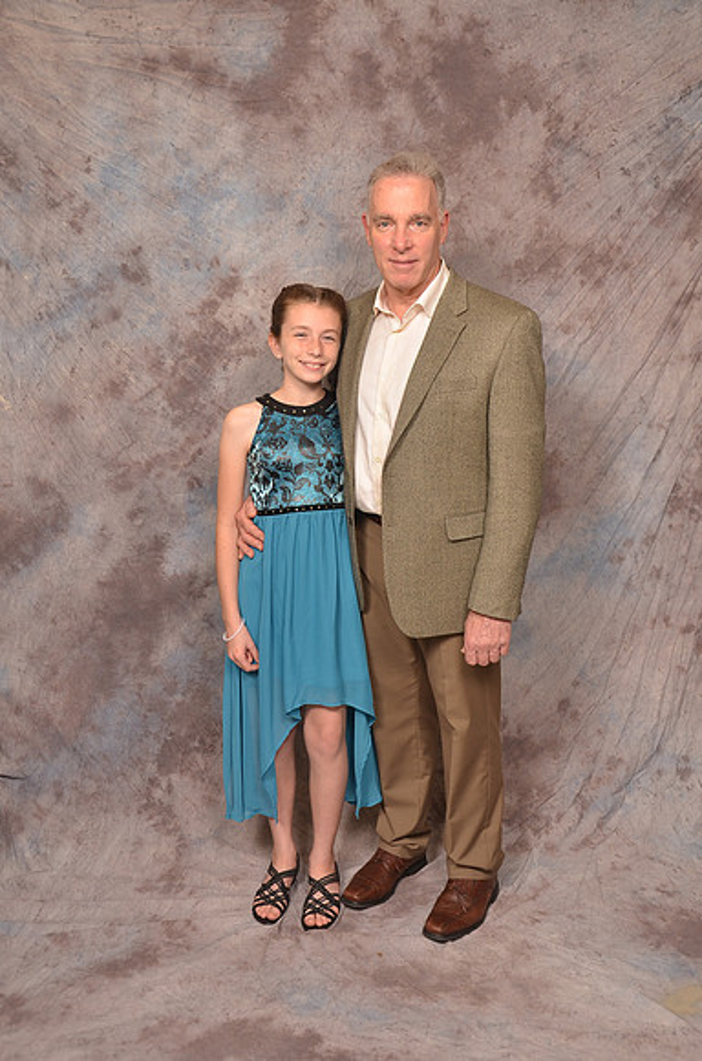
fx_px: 1102
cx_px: 351
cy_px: 530
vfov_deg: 51.4
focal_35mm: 38
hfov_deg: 35.3
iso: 200
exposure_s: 1/60
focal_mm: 25
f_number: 5.6
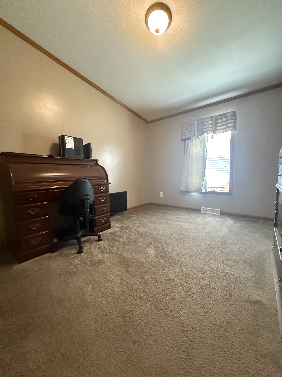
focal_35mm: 14
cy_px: 188
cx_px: 141
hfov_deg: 85.7
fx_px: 152
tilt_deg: -2.9
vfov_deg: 102.1
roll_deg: +0.9
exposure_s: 1/60
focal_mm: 2.22
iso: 1000
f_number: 2.2
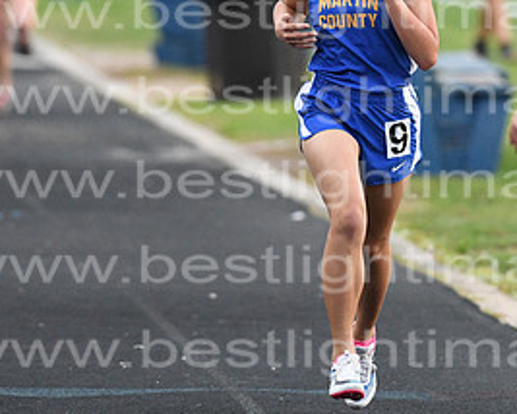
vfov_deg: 1.7
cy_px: 142
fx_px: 14057
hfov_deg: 2.1
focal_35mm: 918
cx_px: 393
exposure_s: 1/1250
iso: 3200
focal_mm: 300
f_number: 4
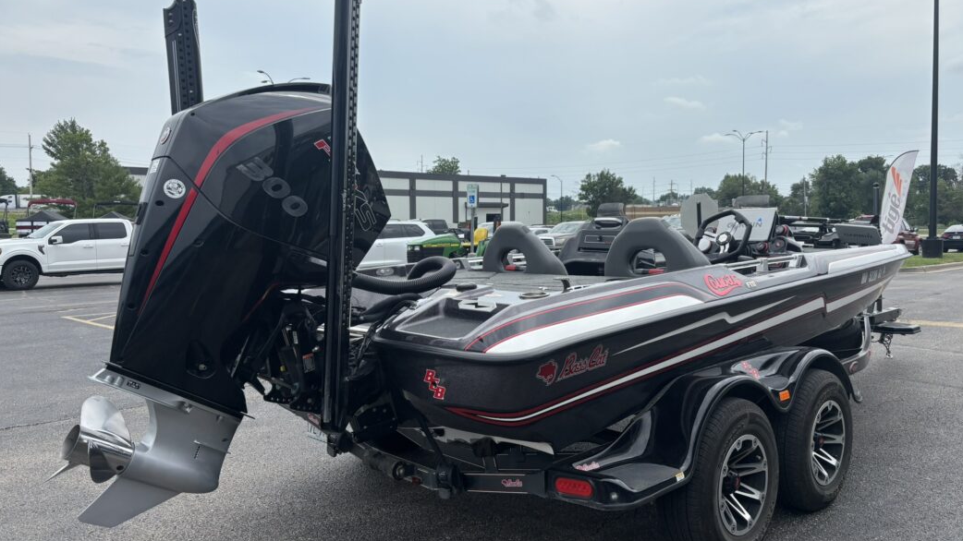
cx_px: 491
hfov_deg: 66.1
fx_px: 740
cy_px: 256
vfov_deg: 40.2
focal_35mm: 29
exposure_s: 1/4630
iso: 50
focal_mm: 5.96
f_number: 1.6
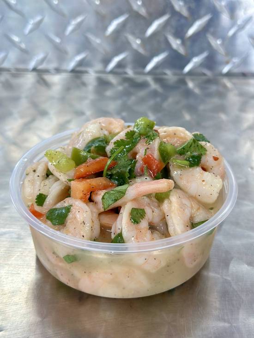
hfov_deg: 30.3
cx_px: 127
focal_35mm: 48
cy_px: 169
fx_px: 469
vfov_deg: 39.7
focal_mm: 6.86
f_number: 1.78
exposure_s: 1/120
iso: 125
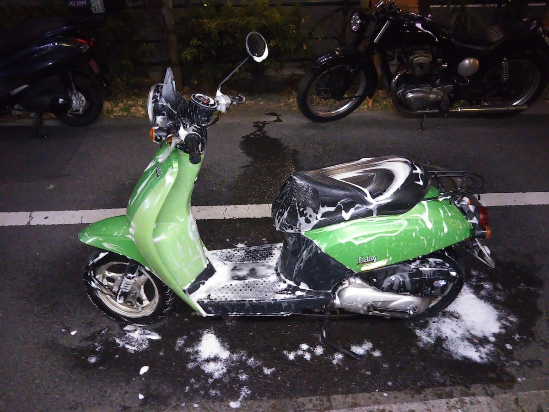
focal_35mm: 30
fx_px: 476
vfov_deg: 46.8
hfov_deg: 60.0
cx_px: 274
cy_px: 206
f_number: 2.2
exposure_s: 1/23
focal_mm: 4
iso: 836
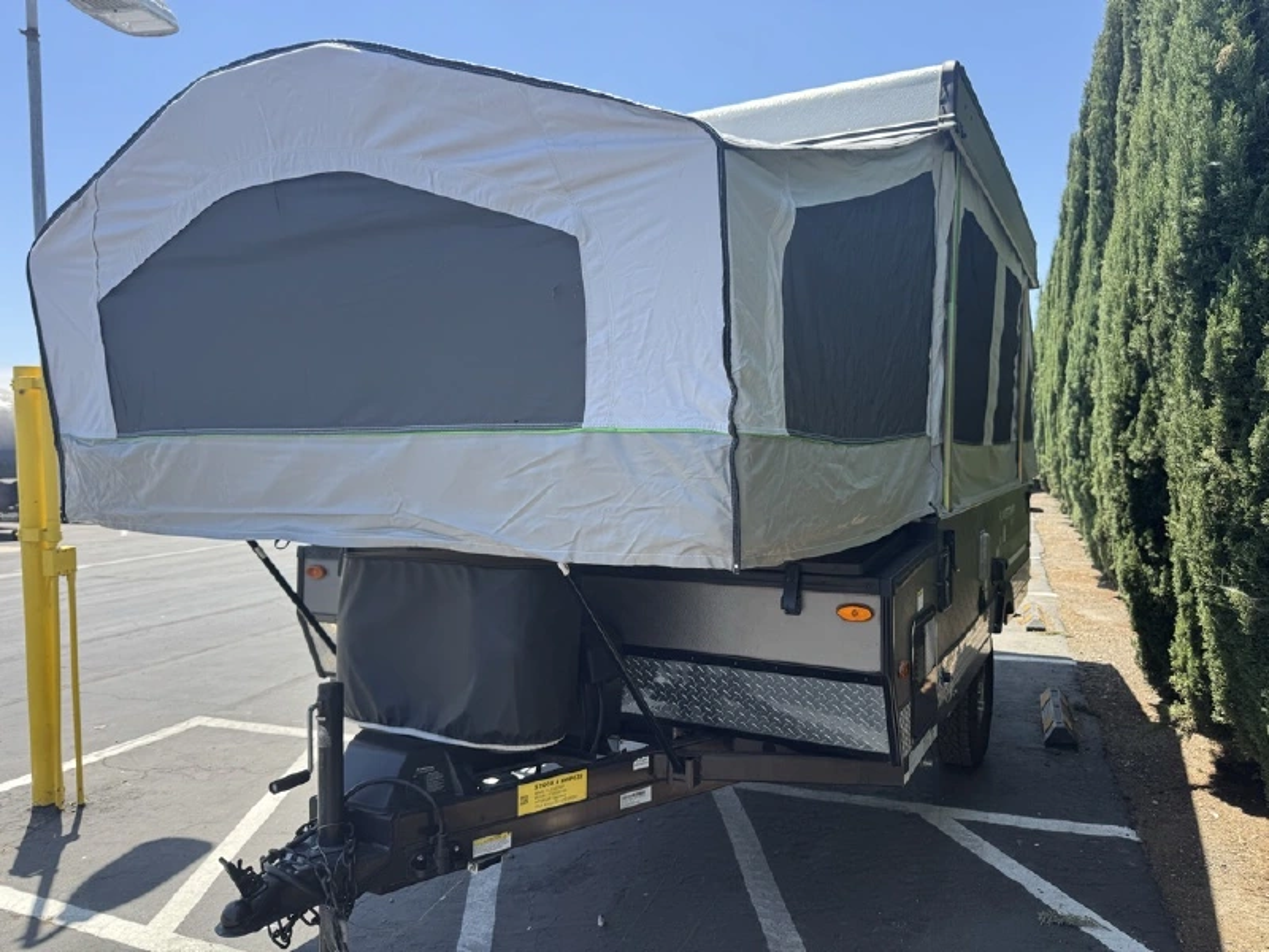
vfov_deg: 56.8
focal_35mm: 24
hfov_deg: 71.6
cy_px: 476
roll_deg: +2.1
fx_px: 880
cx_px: 634
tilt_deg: -3.0
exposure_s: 1/1311
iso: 80
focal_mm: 6.76
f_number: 1.78
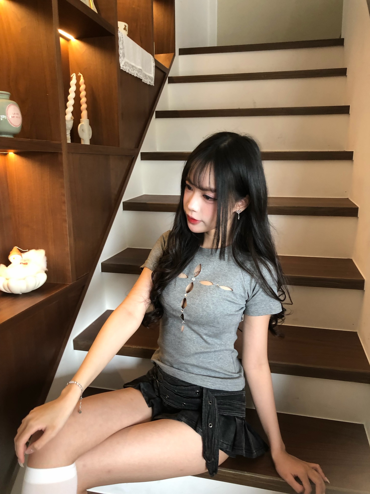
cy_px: 247
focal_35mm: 28
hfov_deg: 49.7
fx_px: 399
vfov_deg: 63.4
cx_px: 185
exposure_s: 1/60
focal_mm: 3.99
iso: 125
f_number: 1.8
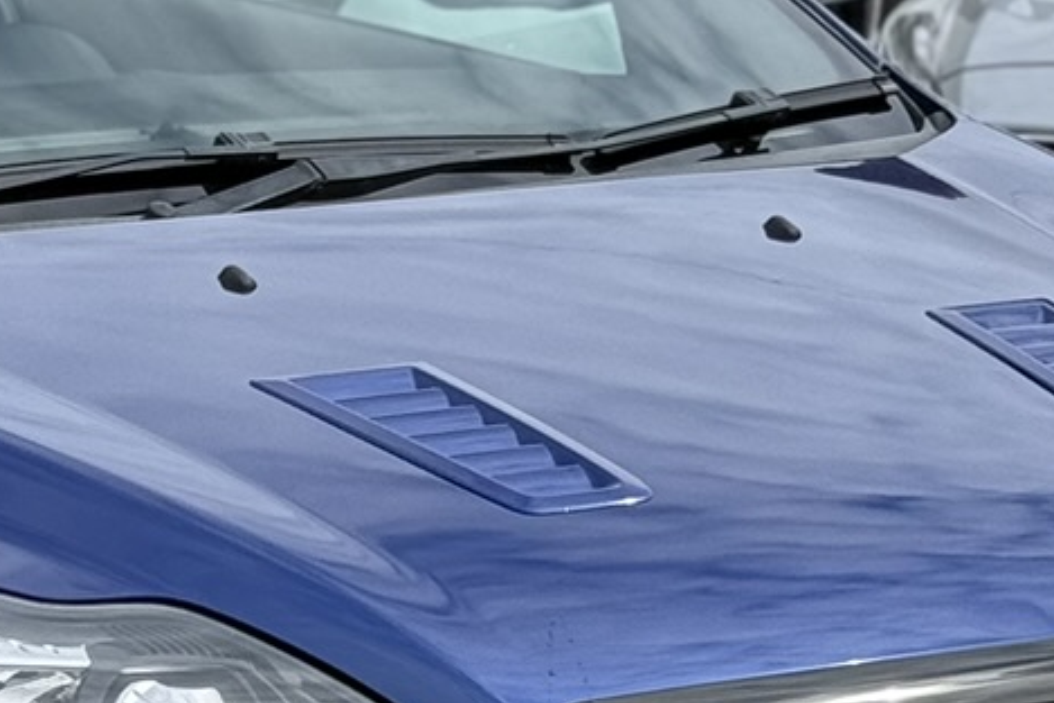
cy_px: 716
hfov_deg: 9.4
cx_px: -31
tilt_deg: -10.7
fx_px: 6384
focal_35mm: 218
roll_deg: -1.0
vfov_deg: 6.3
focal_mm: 6.76
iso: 64
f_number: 1.78
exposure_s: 1/2494
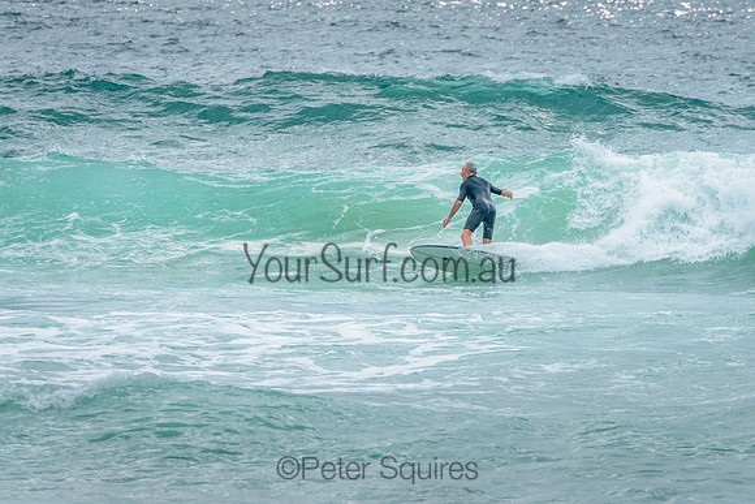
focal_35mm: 490
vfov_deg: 2.8
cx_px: 412
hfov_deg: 4.2
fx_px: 10282
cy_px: 209
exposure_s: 1/1600
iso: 500
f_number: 9
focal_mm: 400
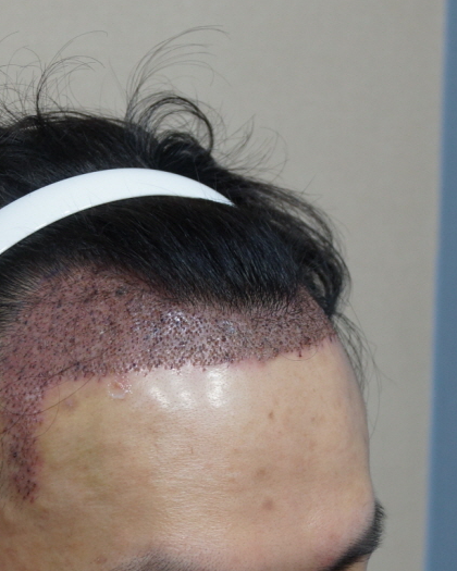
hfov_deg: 25.2
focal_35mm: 60
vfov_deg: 31.5
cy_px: 287
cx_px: 138
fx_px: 1014
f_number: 4.5
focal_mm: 28
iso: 250
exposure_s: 1/60
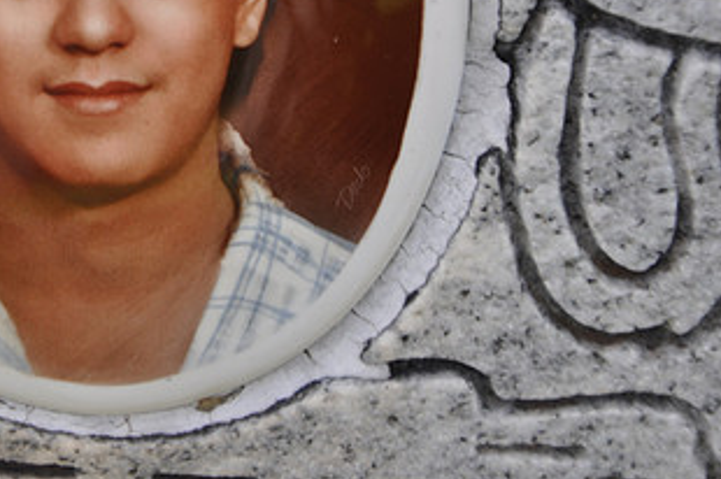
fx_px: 5901
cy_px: 41
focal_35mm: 295
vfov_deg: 4.6
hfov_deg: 7.0
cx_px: 114
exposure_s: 1/125
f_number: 5.6
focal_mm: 105
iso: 200
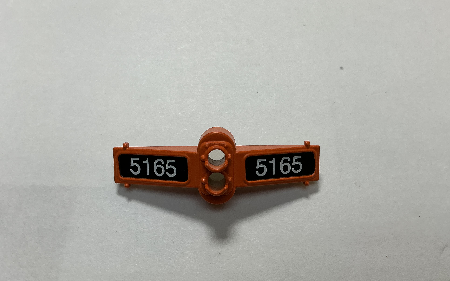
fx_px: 392
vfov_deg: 39.4
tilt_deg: -61.9
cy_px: 137
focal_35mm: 32
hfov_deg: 59.6
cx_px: 231
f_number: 1.8
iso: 20
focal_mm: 3
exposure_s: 1/239
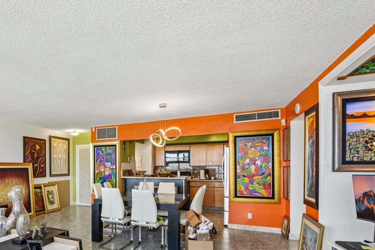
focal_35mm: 22
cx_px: 90
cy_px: 171
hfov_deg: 72.7
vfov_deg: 55.7
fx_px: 229
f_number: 9
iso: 200
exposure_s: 1/8
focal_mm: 14
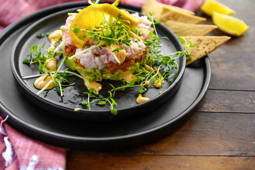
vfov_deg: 28.1
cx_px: 128
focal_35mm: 48
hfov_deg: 41.1
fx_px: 340
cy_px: 85
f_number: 2.8
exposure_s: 1/125
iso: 80
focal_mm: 48
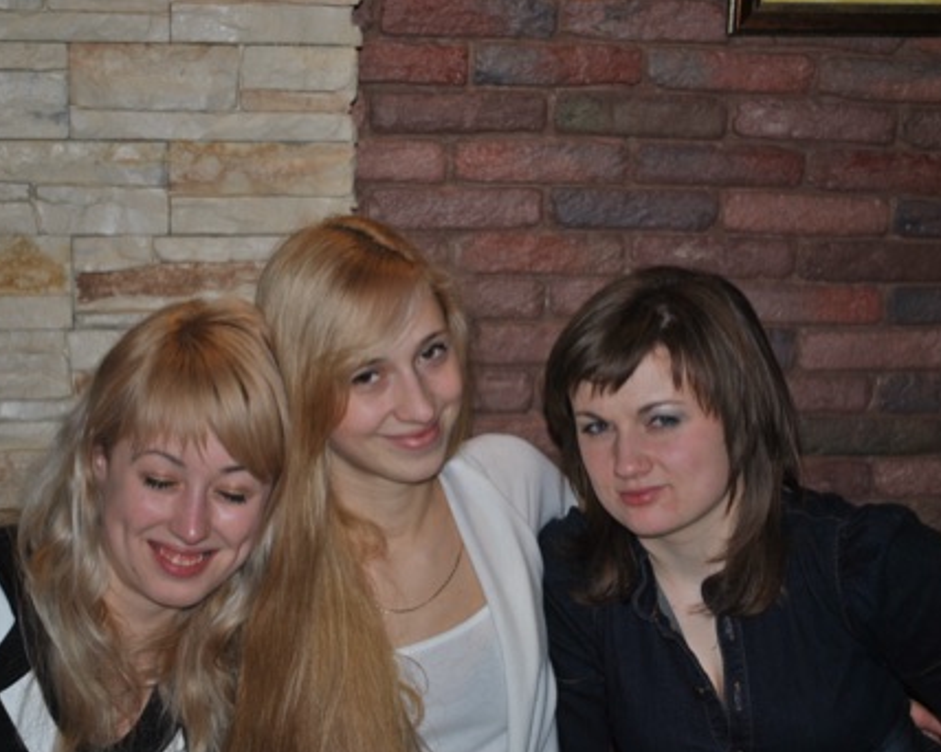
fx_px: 2004
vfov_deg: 21.2
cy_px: 380
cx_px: 473
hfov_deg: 26.4
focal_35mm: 72
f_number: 5.3
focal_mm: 42
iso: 200
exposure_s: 1/60
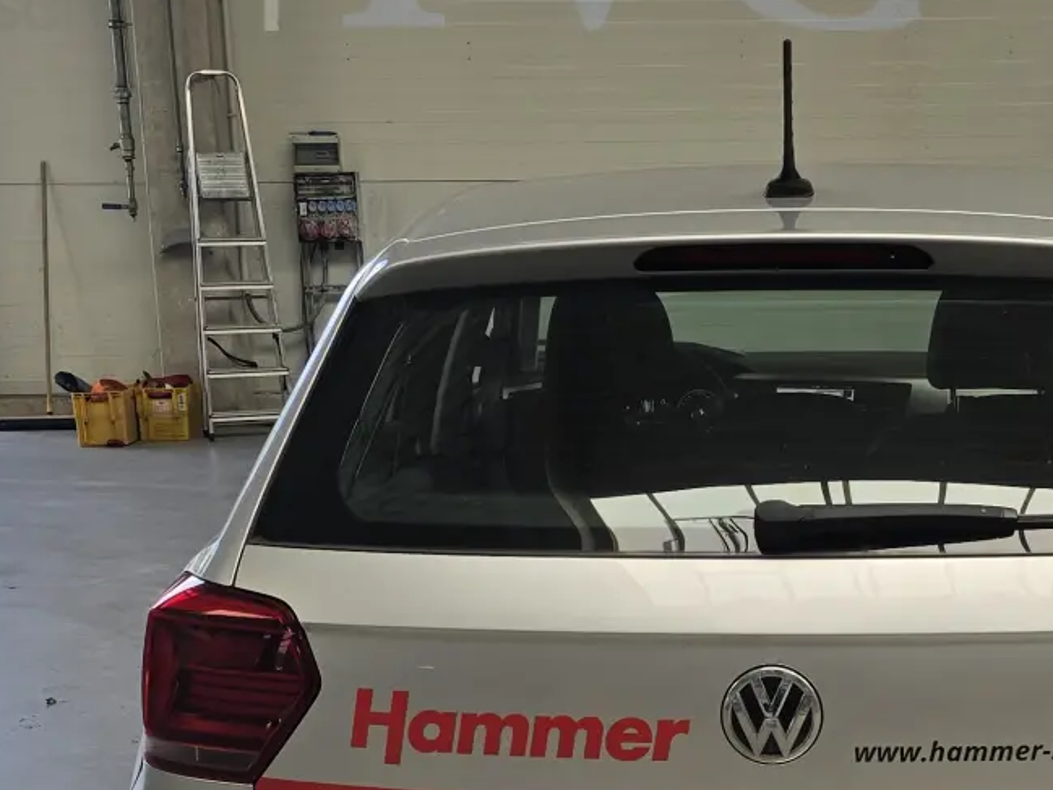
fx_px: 2069
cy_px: 723
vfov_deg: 21.1
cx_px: 707
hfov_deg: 28.4
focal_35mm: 68
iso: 12
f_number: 1.7
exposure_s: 1/180
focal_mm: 6.3
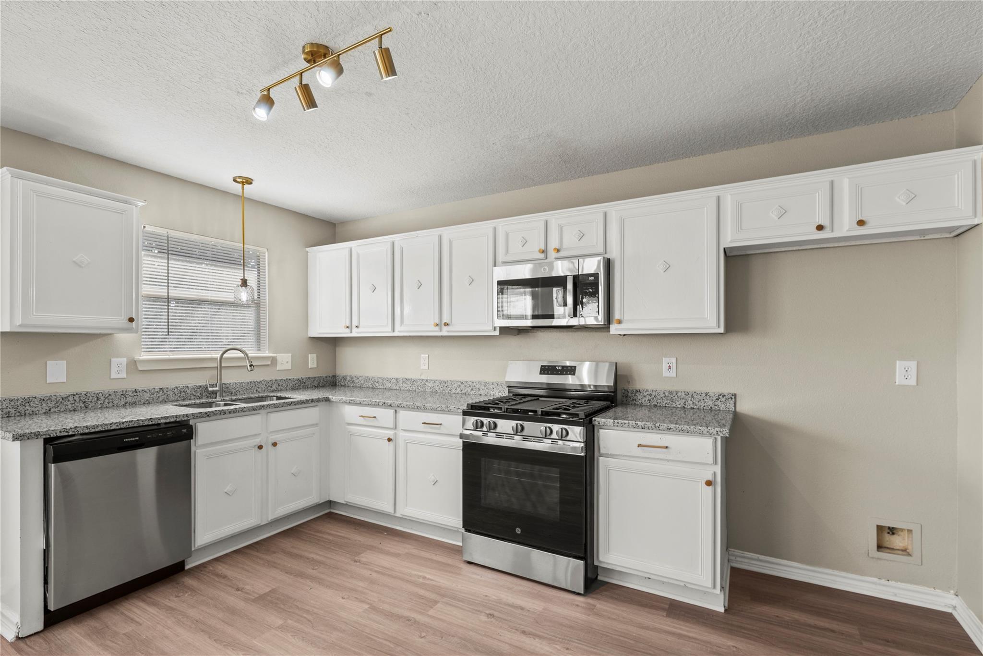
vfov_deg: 70.5
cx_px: 492
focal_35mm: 17
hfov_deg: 93.3
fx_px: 464
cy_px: 328
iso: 400
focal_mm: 17
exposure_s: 1/15
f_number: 8
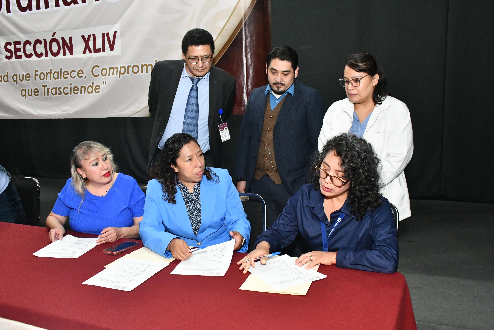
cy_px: 165
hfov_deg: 61.9
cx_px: 247
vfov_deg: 43.6
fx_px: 412
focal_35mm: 30
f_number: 9
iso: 8000
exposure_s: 1/100
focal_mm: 20
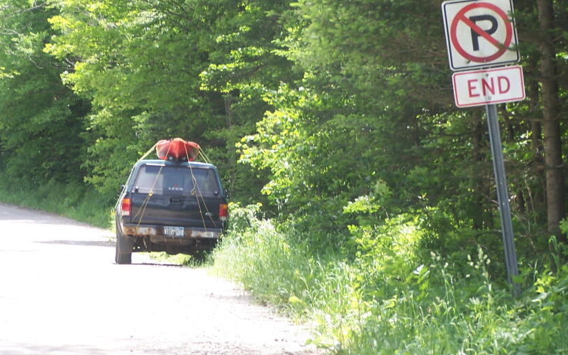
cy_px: 122
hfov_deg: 11.4
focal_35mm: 183
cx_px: 279
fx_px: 2833
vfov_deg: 7.2
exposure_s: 1/160
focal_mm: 23.1
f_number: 3.2
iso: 80
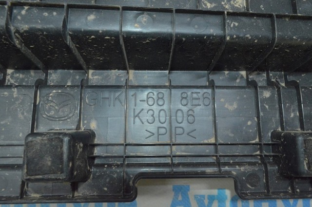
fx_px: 234
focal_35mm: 27
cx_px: 156
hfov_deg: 67.4
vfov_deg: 47.8
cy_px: 104
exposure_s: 1/50
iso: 4500
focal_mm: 18
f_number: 16
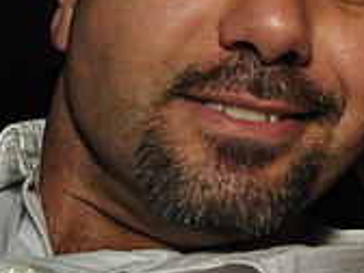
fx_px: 1101
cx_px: 414
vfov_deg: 13.8
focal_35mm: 105
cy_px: -25
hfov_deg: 18.0
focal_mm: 21
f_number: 3.8
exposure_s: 1/30
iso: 1000
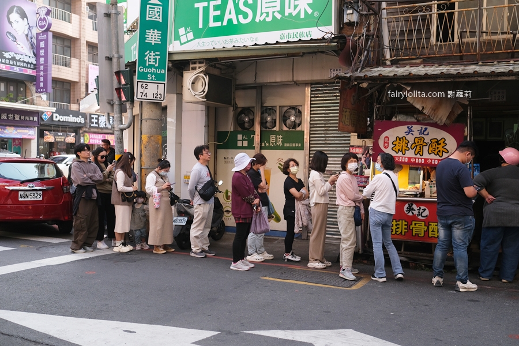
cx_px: 260
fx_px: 505
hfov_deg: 54.4
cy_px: 173
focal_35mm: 35
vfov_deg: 37.9
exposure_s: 1/1500
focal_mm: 23
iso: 800
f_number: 2.8
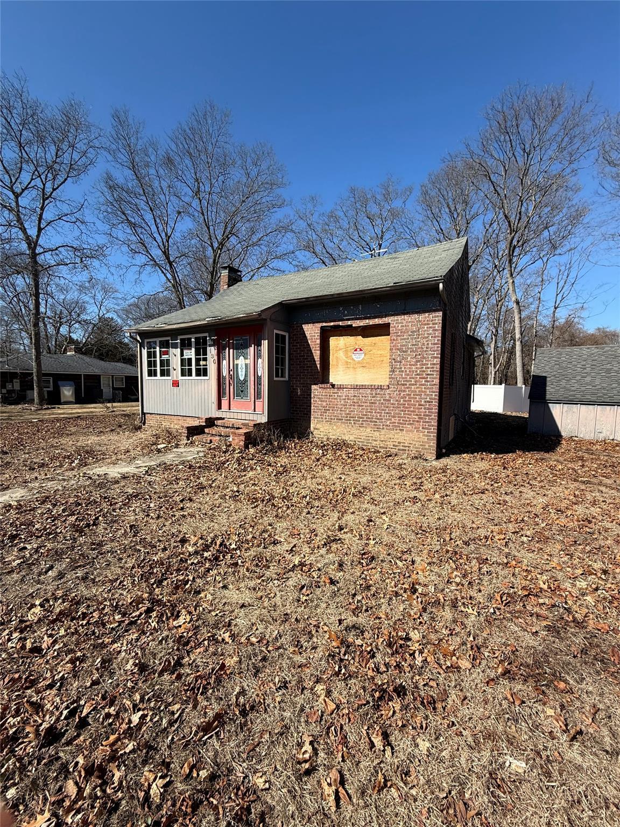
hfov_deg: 85.7
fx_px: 334
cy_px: 414
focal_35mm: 14
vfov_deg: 102.1
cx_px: 310
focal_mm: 2.22
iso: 50
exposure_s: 1/1431
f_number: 2.2
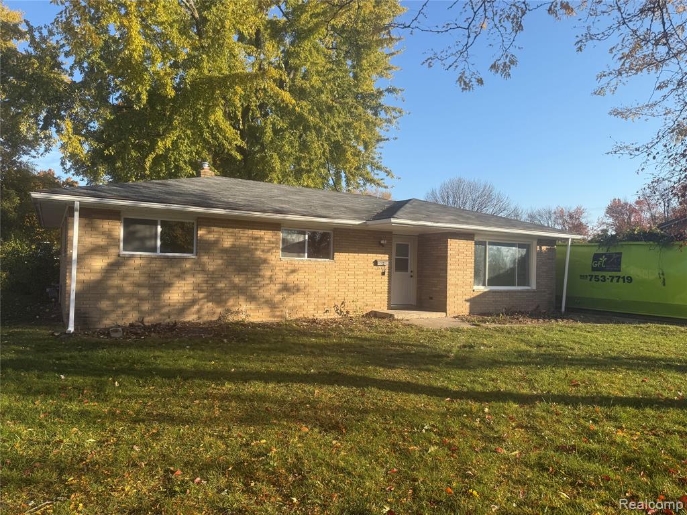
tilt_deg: +1.8
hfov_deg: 71.6
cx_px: 344
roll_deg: -1.5
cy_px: 258
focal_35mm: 24
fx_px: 476
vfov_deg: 56.8
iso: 80
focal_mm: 6.76
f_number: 1.78
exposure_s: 1/2053
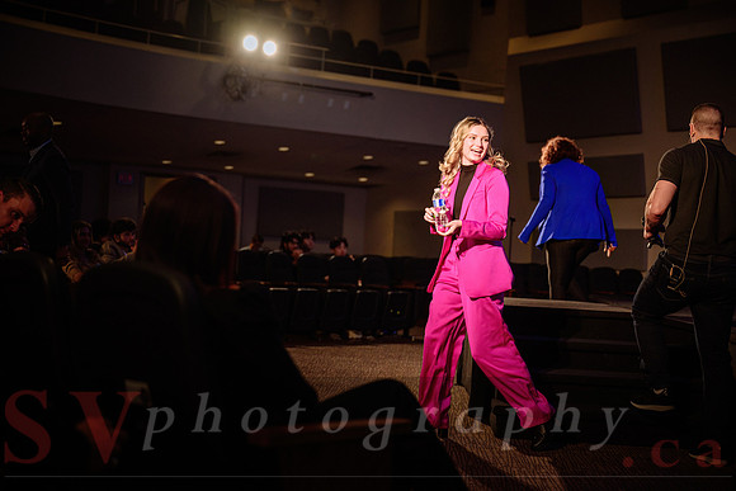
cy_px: 246
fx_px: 1166
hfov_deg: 35.0
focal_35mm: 57
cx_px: 368
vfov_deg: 23.8
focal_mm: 57
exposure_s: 1/400
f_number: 2.8
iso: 1600
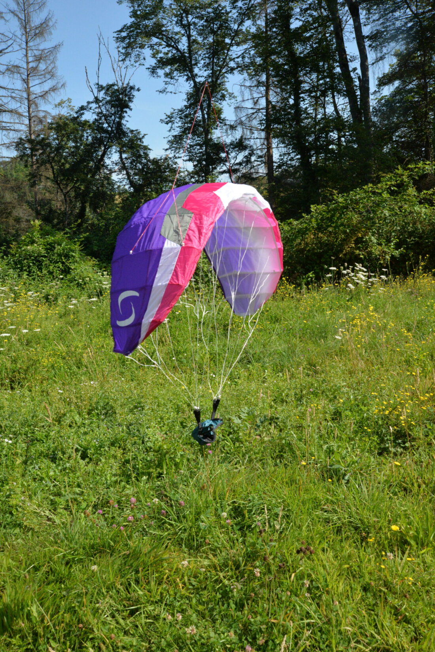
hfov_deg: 37.9
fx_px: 634
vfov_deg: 54.4
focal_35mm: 35
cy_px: 326
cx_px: 218
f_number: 18
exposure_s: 1/1250
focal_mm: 35
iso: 4000
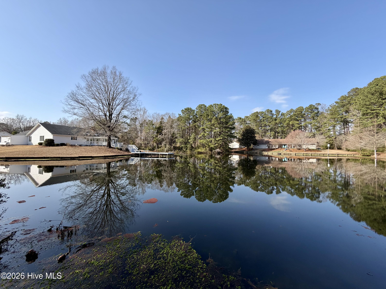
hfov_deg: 102.1
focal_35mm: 14
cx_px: 193
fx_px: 156
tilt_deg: +1.3
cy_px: 144
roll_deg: -0.1
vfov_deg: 85.7
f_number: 2.2
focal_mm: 2.22
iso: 32
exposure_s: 1/770
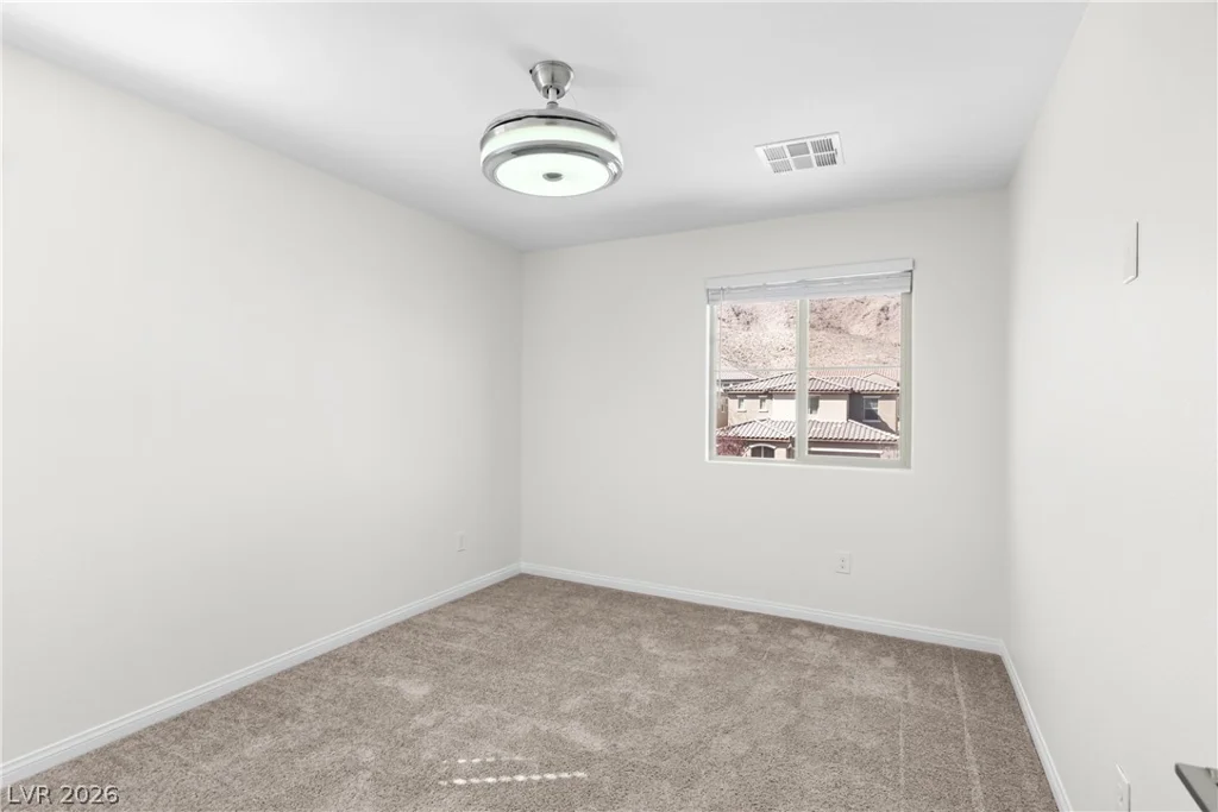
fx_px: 575
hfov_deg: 93.3
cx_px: 609
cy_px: 406
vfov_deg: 70.5
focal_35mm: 17
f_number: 8
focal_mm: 17
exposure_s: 1/30
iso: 400
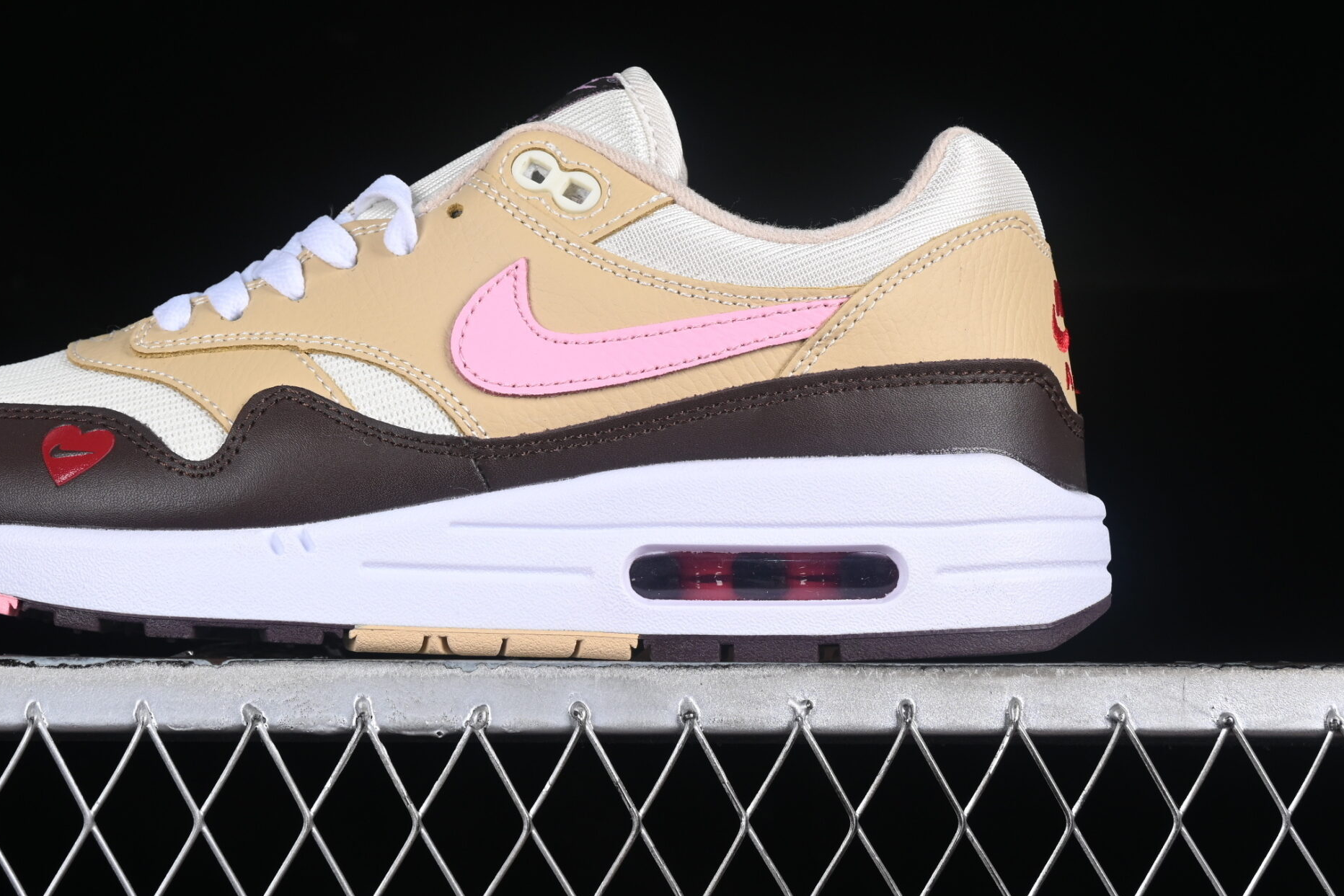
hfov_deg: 19.8
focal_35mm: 103
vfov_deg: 13.3
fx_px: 3845
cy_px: 292
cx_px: 462
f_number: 8
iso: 160
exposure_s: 1/80
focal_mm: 50
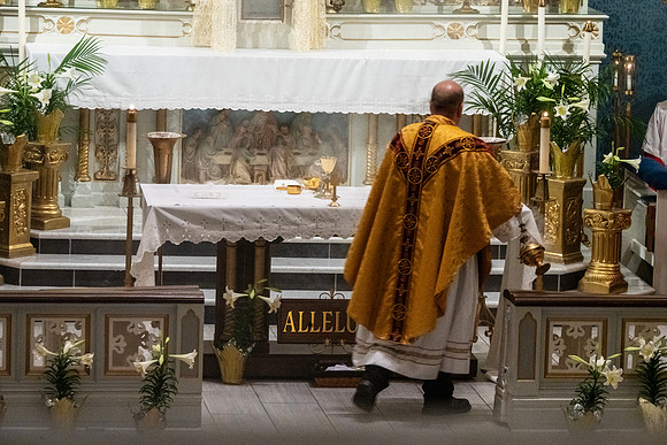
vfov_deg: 6.6
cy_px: 222
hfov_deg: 9.8
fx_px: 3882
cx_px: 334
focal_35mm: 209
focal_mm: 200
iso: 5000
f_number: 14
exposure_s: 1/60
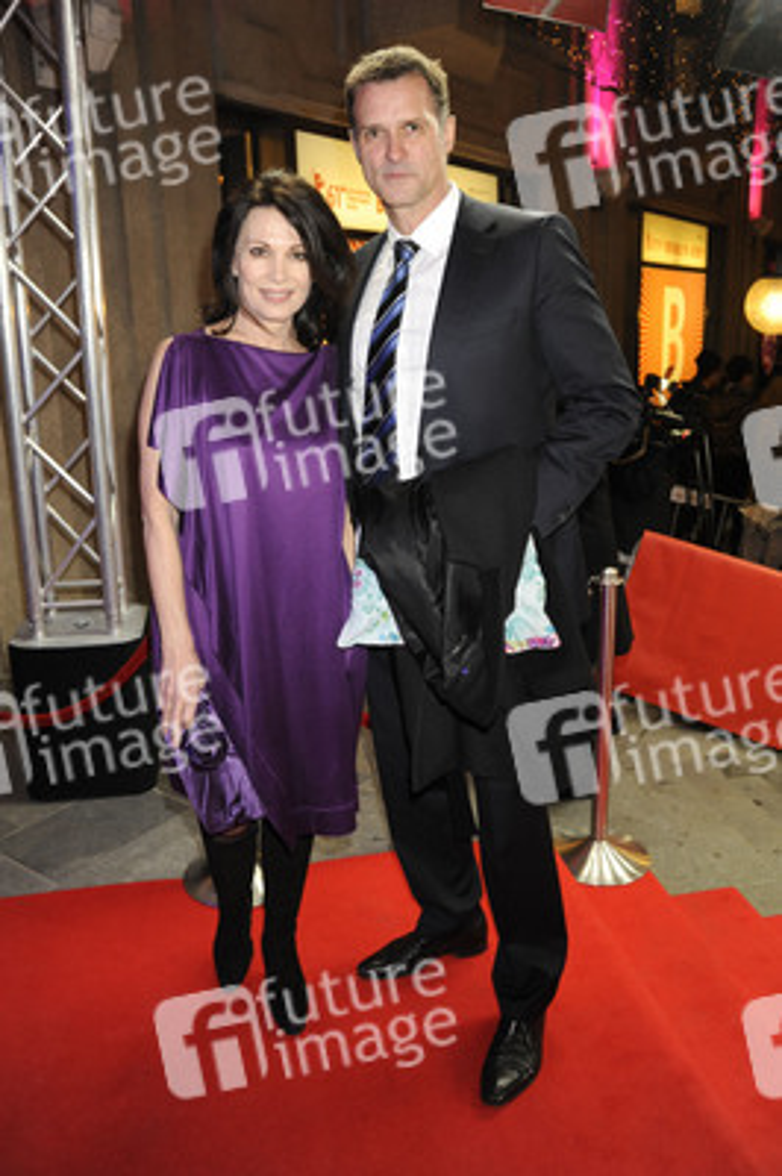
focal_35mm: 28
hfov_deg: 46.3
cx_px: 391
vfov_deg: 65.5
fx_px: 914
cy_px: 588
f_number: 5.6
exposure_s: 1/160
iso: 3200
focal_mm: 28
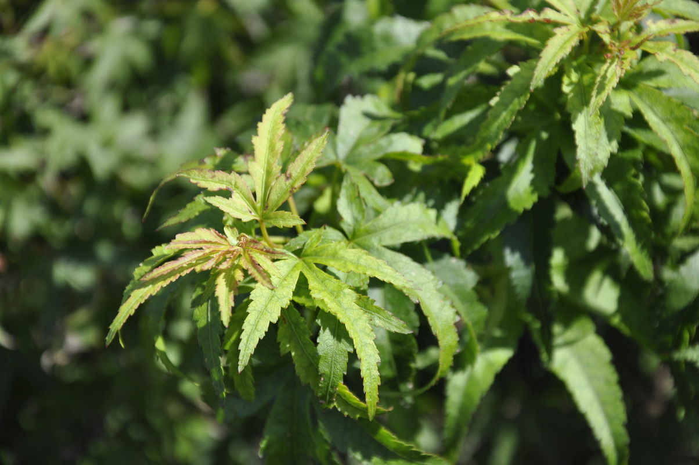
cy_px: 232
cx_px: 350
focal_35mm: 147
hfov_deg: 14.0
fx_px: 2851
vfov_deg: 9.3
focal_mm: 98
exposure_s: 1/250
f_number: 8
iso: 200
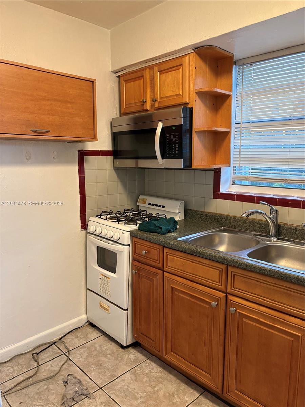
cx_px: 152
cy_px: 204
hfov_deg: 53.1
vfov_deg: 67.3
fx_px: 305
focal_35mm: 26
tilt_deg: -7.7
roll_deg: +0.4
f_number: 1.6
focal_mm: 5.96
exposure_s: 1/60
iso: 200
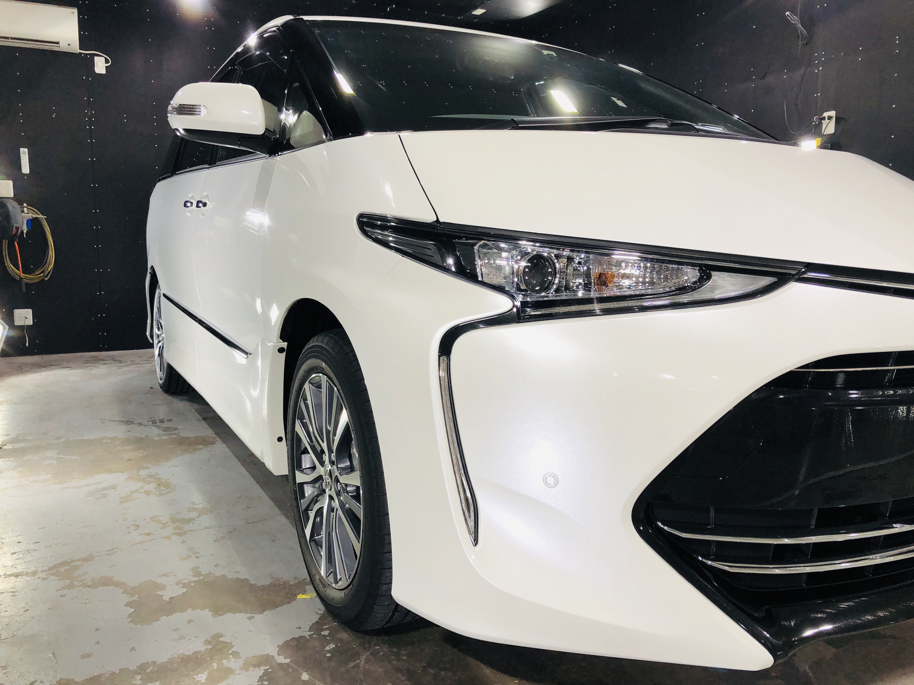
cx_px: 457
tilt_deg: -7.3
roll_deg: +1.0
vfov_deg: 49.7
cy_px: 342
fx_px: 739
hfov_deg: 63.4
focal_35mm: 28
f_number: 1.8
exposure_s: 1/120
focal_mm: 3.99
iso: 64
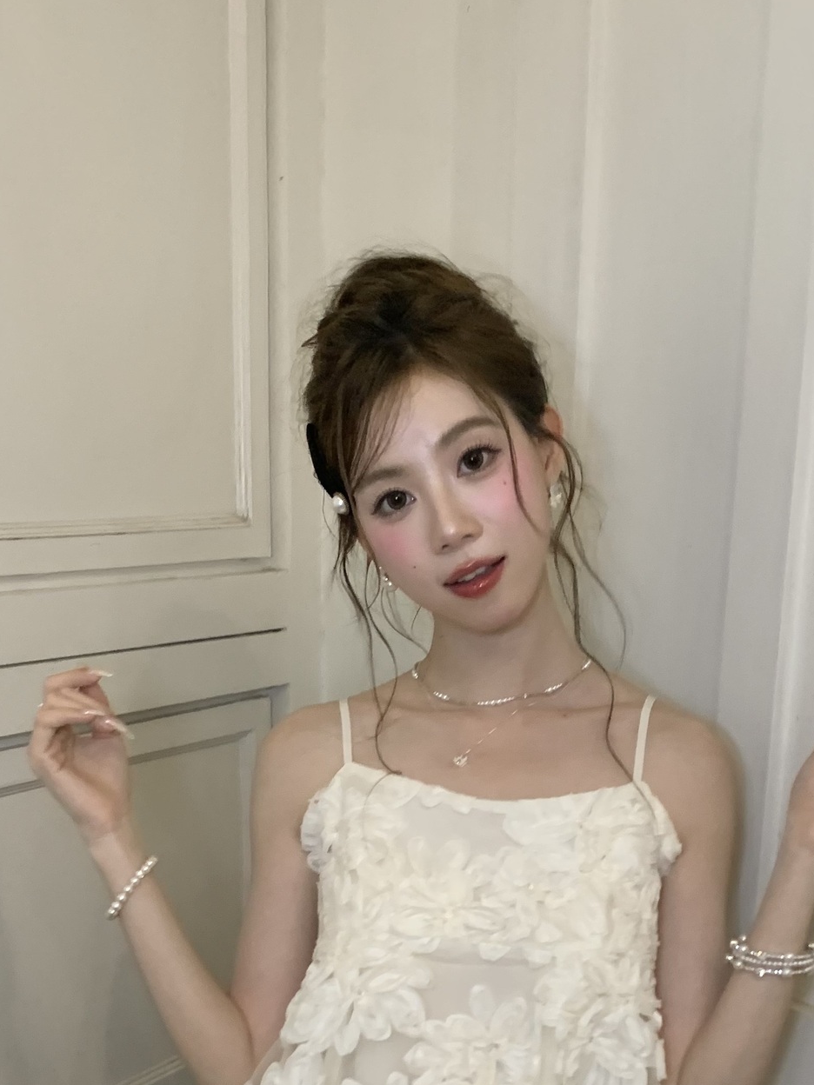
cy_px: 885
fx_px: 1568
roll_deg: -0.1
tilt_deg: -17.1
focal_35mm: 50
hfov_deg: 29.1
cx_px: 405
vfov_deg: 36.7
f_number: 1.8
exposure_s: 1/50
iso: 200
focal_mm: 4.25
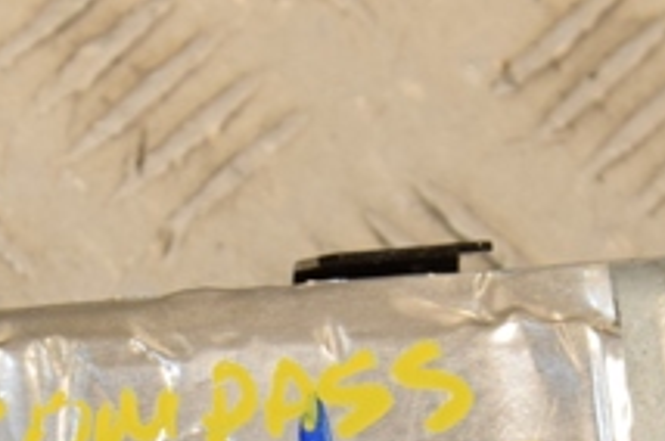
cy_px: 658
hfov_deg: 7.0
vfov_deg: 4.6
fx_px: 5460
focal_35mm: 296
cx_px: 158
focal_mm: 66
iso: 800
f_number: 9
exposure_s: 1/200
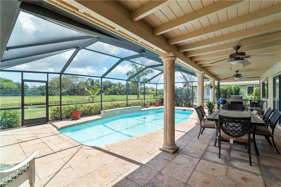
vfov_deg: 77.2
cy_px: 94
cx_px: 140
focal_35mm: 15
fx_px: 117
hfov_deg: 100.4
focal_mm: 10
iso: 100
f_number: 11
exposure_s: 1/125
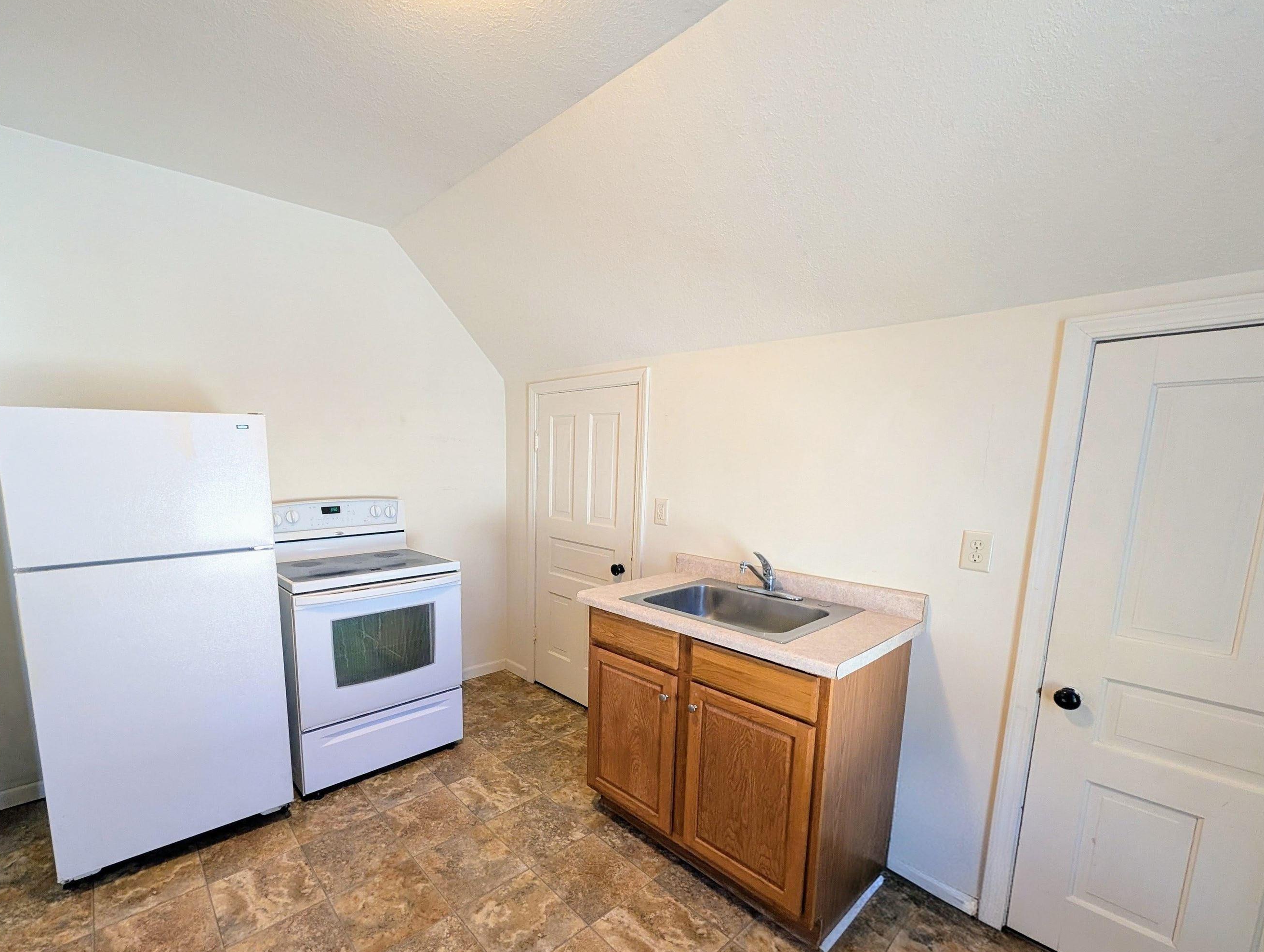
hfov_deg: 101.2
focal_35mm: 14
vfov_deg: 85.3
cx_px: 538
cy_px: 540
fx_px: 512
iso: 188
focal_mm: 2.02
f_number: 1.7
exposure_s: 1/60
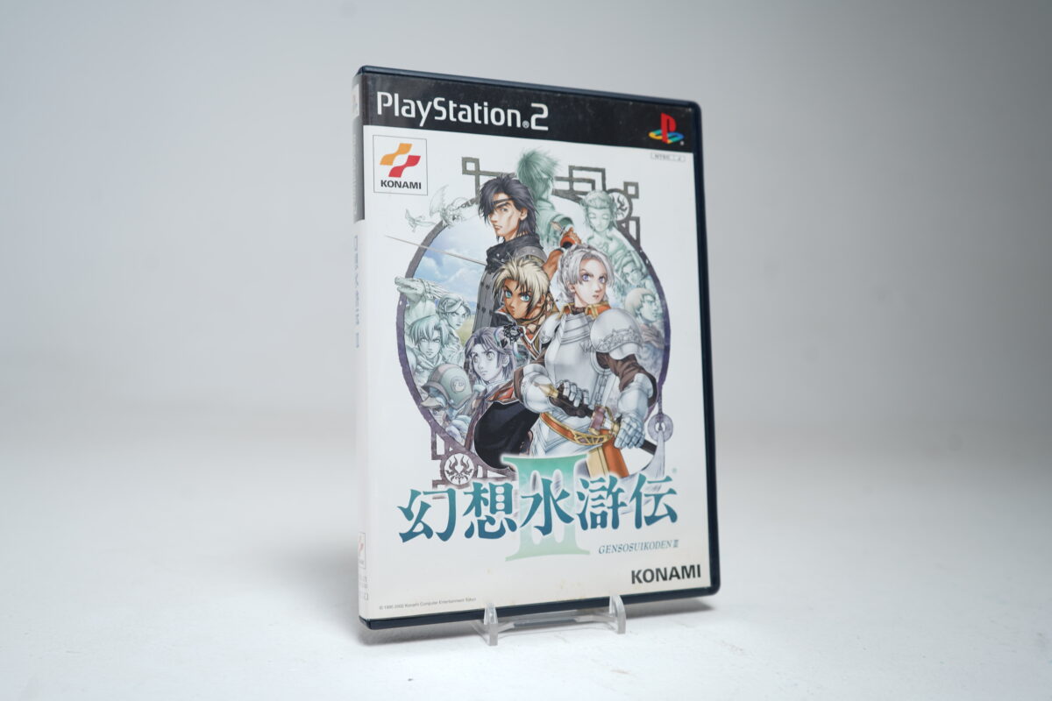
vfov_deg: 41.1
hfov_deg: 58.7
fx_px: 935
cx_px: 526
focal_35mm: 32
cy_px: 350
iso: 64
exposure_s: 1/4
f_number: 5
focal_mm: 32
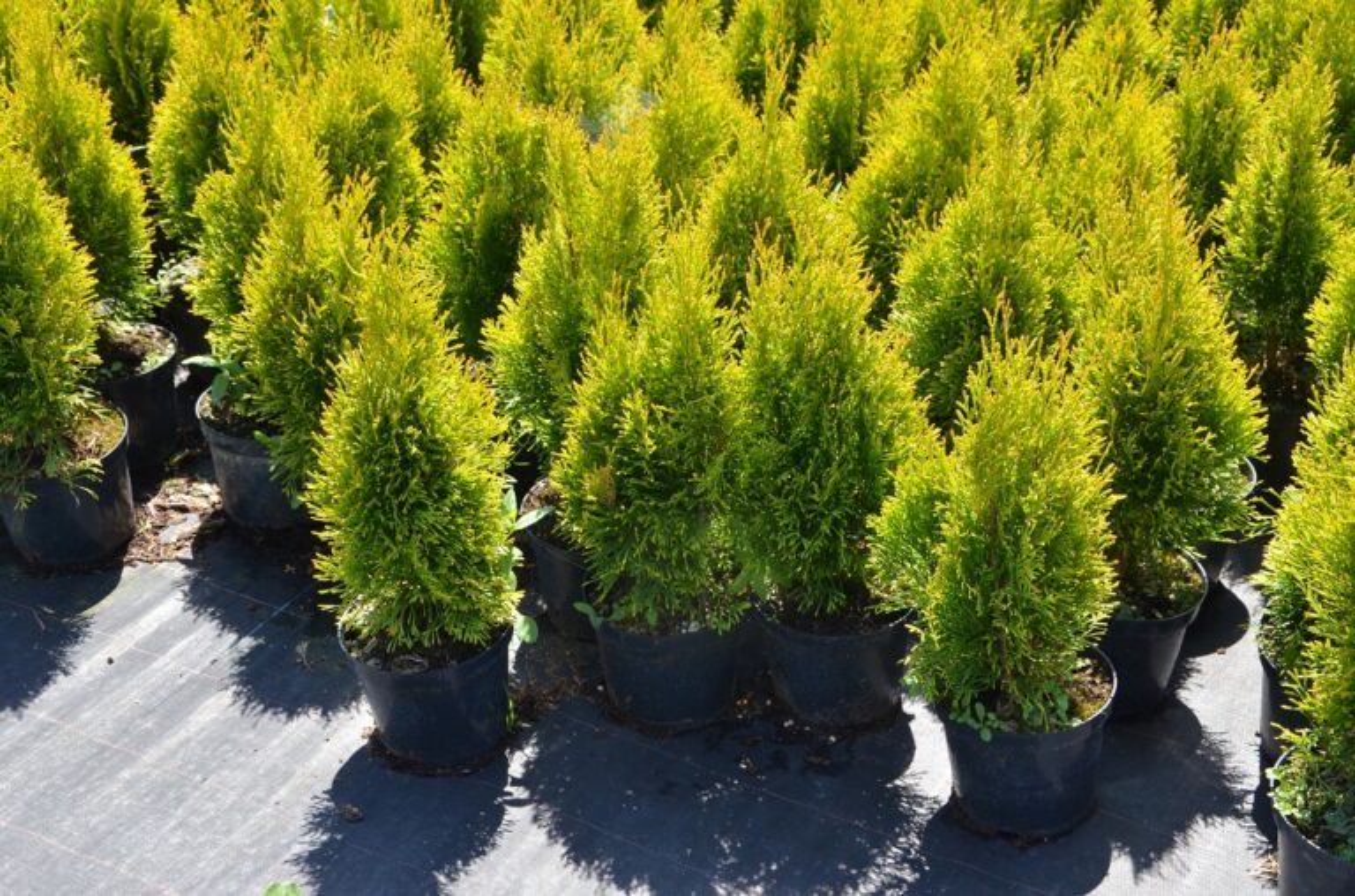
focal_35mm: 57
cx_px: 678
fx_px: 2140
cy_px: 448
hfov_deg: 35.1
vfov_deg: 23.7
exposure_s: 1/250
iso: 400
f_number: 8
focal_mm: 38
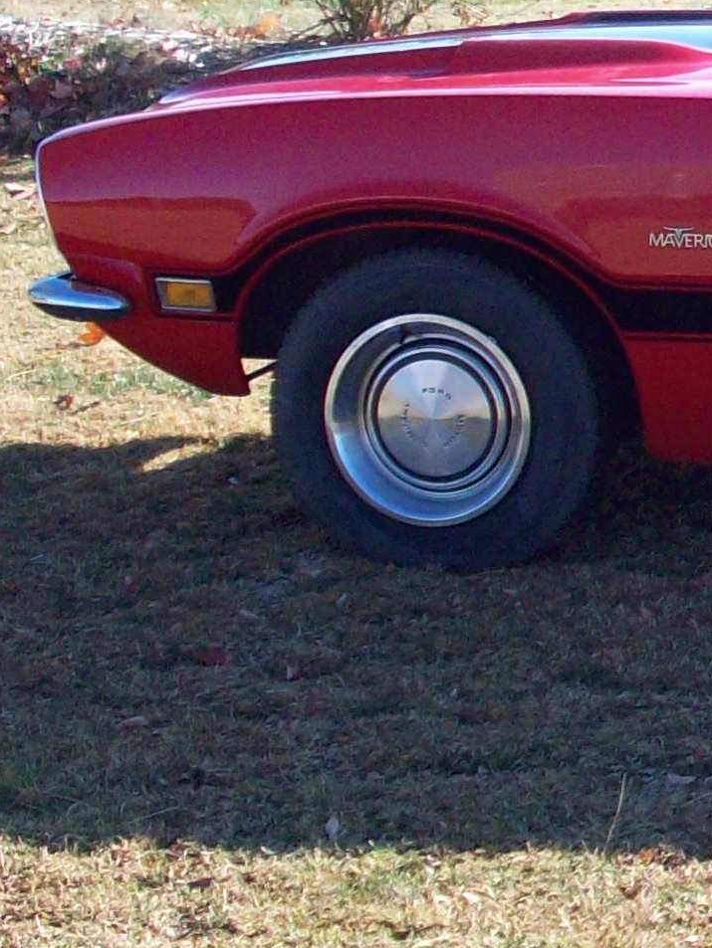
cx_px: 1321
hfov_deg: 10.8
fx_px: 3510
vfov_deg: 15.4
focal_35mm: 128
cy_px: 308
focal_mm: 6.2
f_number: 2.8
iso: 80
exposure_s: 1/504
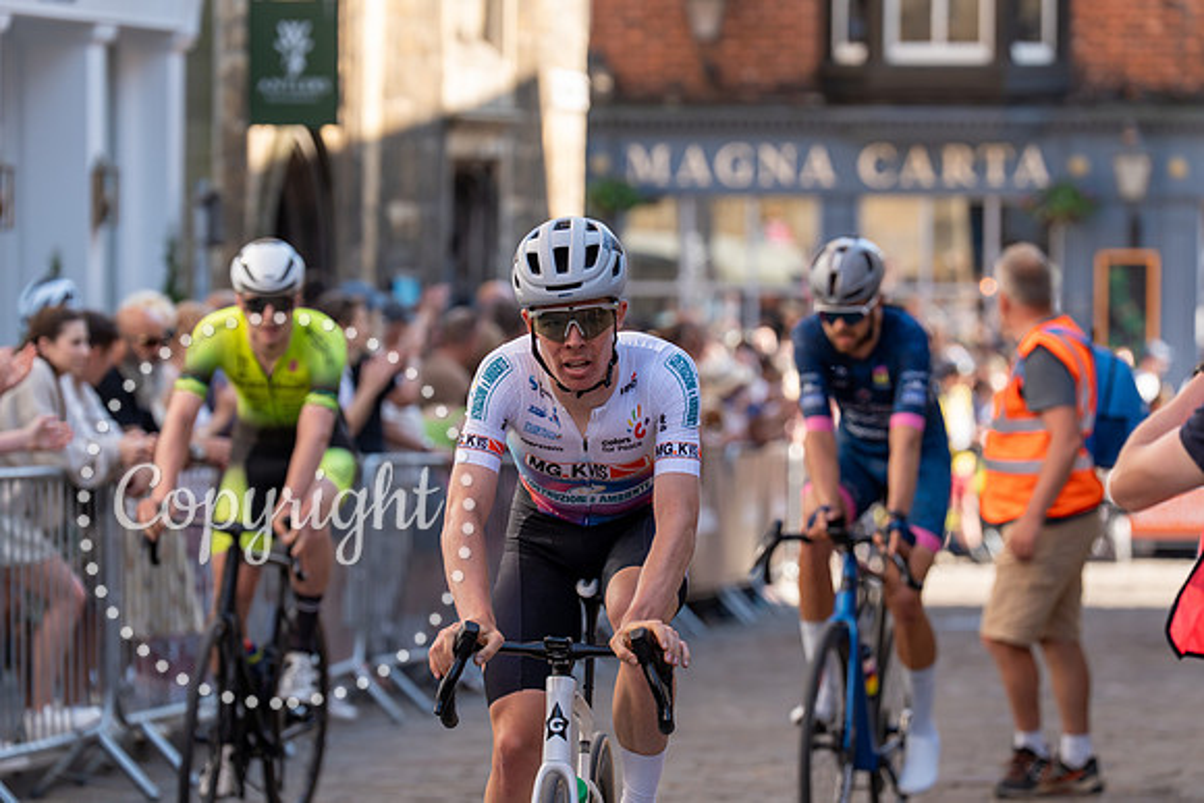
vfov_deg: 8.6
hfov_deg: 12.9
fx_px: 5319
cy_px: 402
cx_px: 602
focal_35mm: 159
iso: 500
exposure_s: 1/1000
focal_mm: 159
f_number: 4
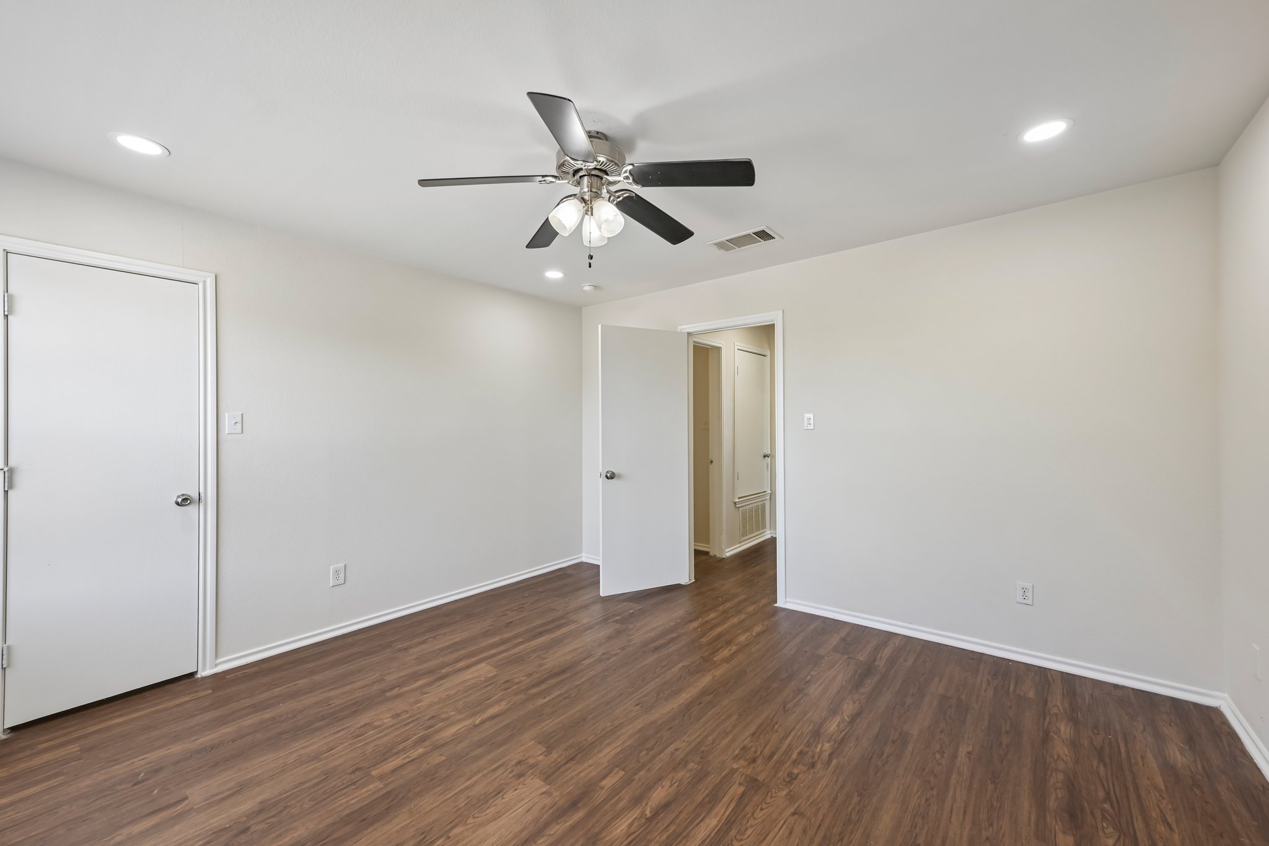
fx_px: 493
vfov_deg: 81.2
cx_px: 634
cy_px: 423
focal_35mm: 14
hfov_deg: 104.3
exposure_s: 1/15
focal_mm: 14
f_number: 6.7
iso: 180
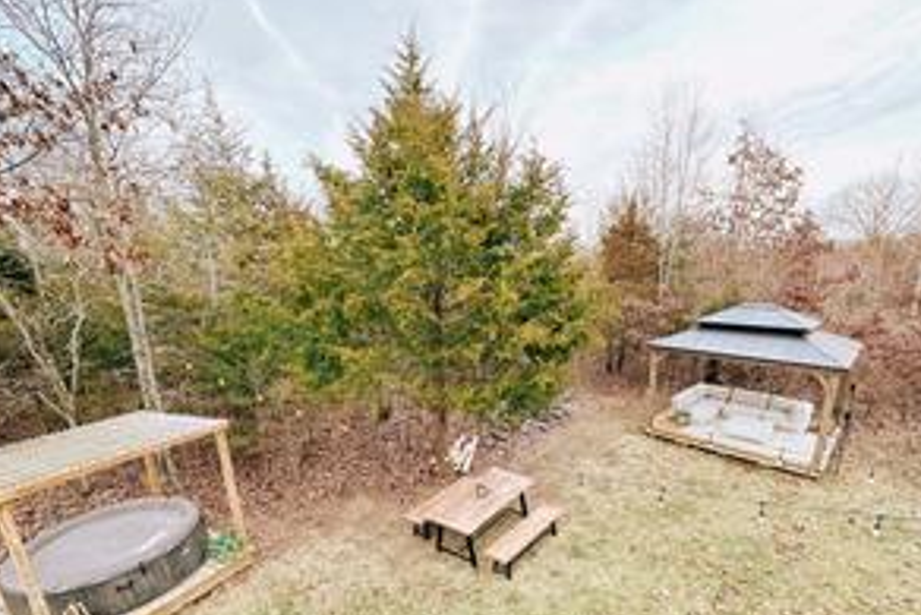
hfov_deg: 93.0
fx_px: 435
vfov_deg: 69.4
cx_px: 503
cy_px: 385
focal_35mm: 17
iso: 80
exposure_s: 1/120
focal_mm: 2.22
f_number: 2.2
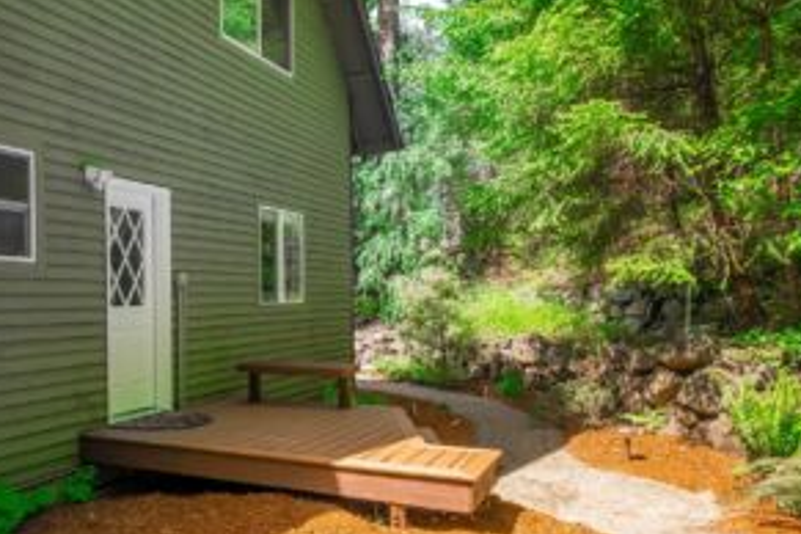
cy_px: 296
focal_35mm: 33
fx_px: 734
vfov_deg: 39.9
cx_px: 270
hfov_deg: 56.1
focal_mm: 24
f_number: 7.1
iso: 100
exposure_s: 1/40
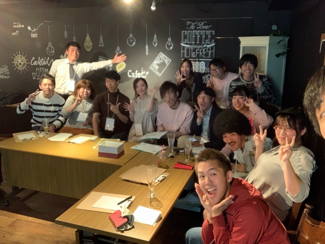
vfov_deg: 44.2
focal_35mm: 32
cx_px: 162
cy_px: 122
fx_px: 300
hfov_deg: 56.8
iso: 500
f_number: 2.2
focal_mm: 2.87
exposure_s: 1/24
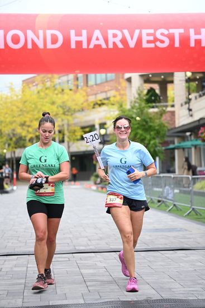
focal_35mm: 78
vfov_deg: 26.0
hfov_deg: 17.5
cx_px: 102
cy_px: 154
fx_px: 666
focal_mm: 78
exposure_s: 1/2000
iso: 640
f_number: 2.8
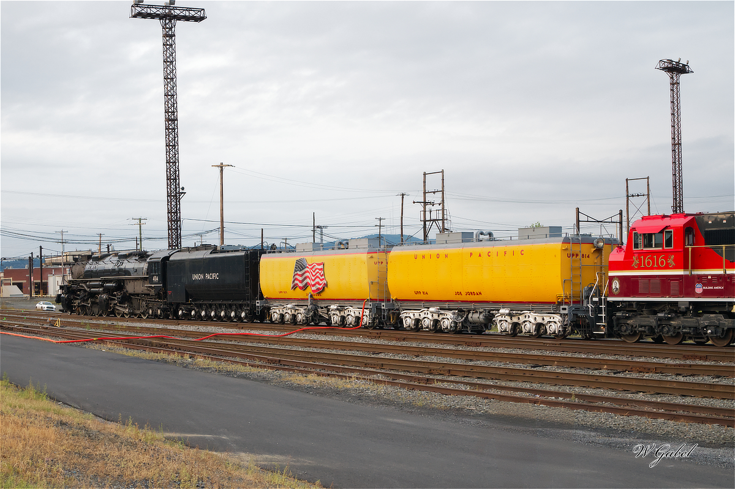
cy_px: 244
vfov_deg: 26.0
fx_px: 1061
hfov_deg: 38.2
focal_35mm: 52
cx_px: 368
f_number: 10
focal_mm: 52
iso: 3200
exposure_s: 1/200
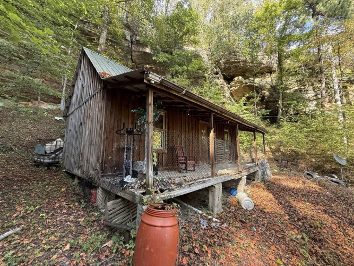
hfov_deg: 102.1
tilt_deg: +8.3
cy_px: 133
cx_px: 177
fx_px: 143
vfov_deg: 85.7
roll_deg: +0.2
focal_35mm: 14
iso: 160
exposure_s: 1/99
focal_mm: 2.22
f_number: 2.2
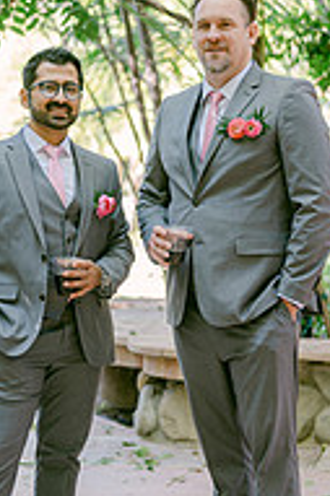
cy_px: 273
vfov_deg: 17.4
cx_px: 32
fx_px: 1625
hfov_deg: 11.5
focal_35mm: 118
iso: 100
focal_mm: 50
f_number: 2
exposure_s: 1/125
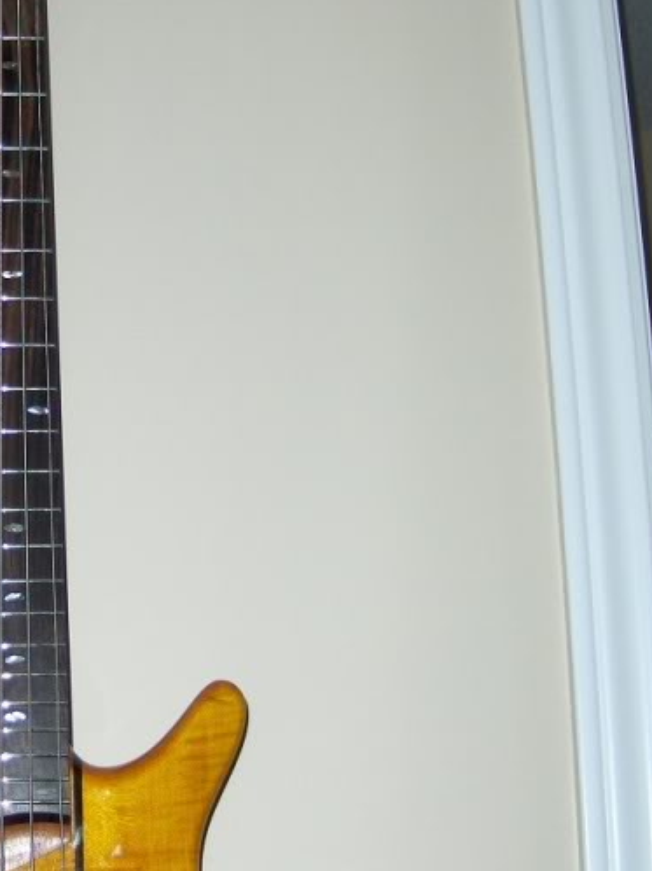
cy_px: 495
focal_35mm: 72
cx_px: 61
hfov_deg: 20.0
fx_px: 1810
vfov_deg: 27.0
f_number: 2.8
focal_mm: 7.5
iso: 100
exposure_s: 1/60
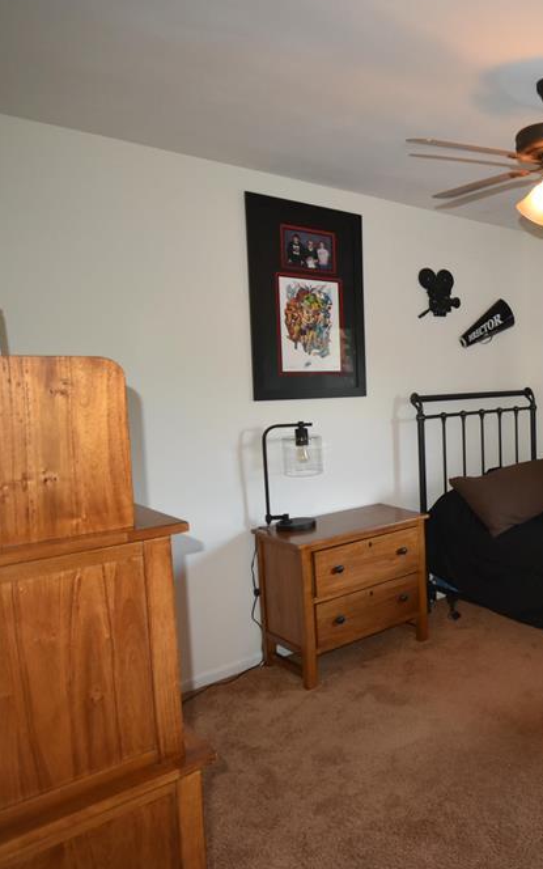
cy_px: 411
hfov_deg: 39.7
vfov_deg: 72.5
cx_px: 603
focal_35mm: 25
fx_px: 592
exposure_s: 1/60
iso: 1000
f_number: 4
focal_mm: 10
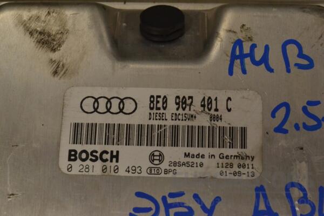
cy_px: 108
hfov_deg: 24.6
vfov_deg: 16.6
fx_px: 742
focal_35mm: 82
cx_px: 162
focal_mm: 55
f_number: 13
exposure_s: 1/640
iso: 3200
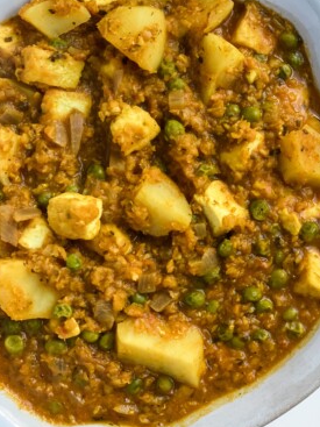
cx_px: 183
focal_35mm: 68
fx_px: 839
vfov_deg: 28.6
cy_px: 198
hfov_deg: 21.6
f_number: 2
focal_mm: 6
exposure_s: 1/60
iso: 125
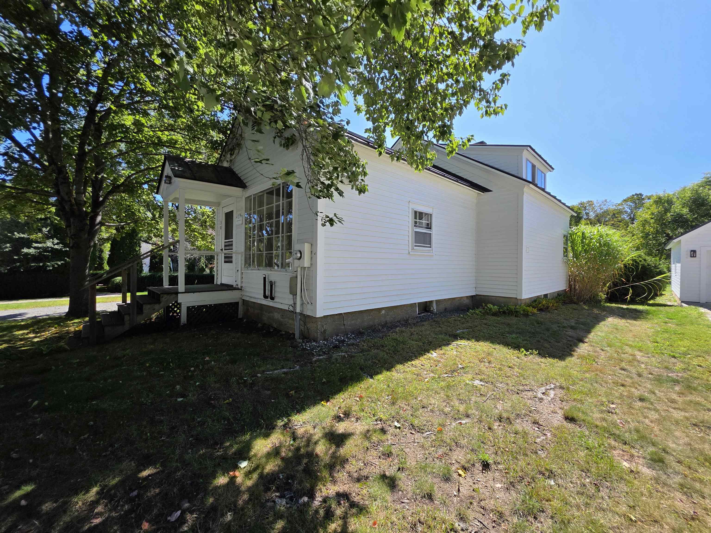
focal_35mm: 13
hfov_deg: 106.2
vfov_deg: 89.9
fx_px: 267
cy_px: 266
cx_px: 356
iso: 40
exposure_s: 1/1151
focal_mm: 2.2
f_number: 1.9
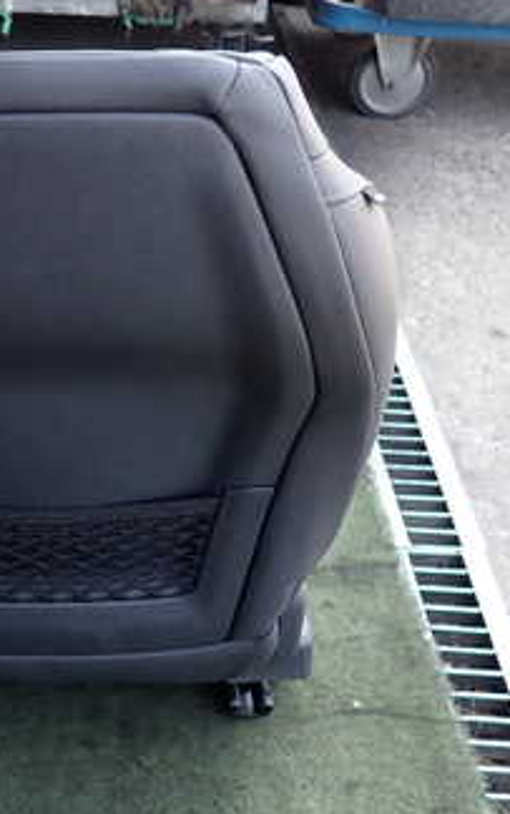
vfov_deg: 41.0
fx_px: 1088
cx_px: 63
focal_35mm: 49
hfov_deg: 25.7
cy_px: 377
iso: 100
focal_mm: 4.5
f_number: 2
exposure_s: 1/100
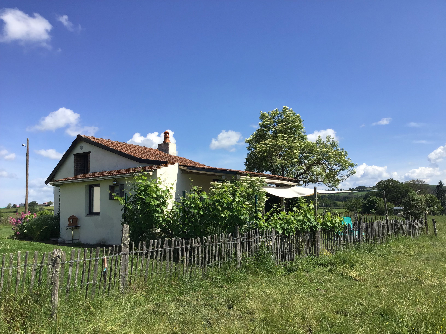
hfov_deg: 58.4
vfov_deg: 45.4
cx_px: 223
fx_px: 399
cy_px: 167
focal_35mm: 31
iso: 25
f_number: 2.4
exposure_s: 1/1274
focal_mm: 3.3
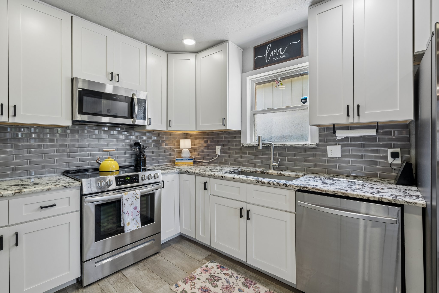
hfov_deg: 96.7
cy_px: 146
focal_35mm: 16
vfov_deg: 73.7
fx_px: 195
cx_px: 220
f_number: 8
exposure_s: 1/8
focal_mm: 16
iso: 200
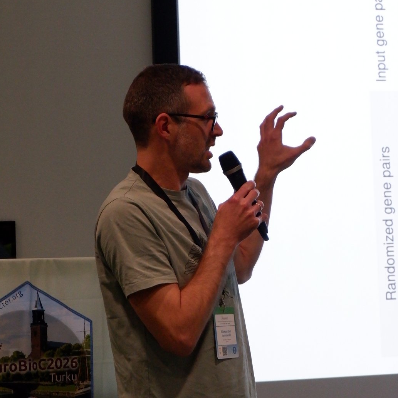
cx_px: 254
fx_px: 1457
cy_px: 123
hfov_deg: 15.5
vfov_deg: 15.5
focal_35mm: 112
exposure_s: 1/200
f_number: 5.6
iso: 3200
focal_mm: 45
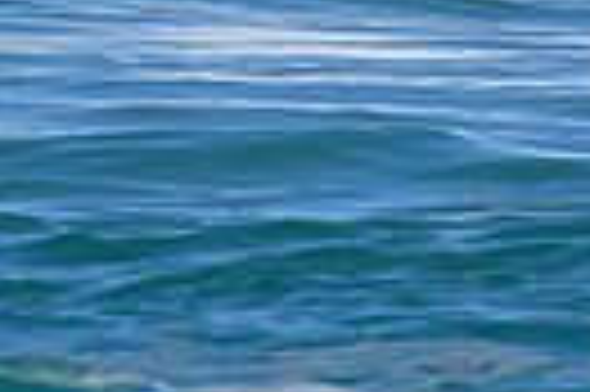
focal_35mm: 4772
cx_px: -326
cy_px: -439
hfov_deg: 0.4
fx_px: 78110
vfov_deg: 0.3
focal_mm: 800
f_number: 11
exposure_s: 1/2000
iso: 1100
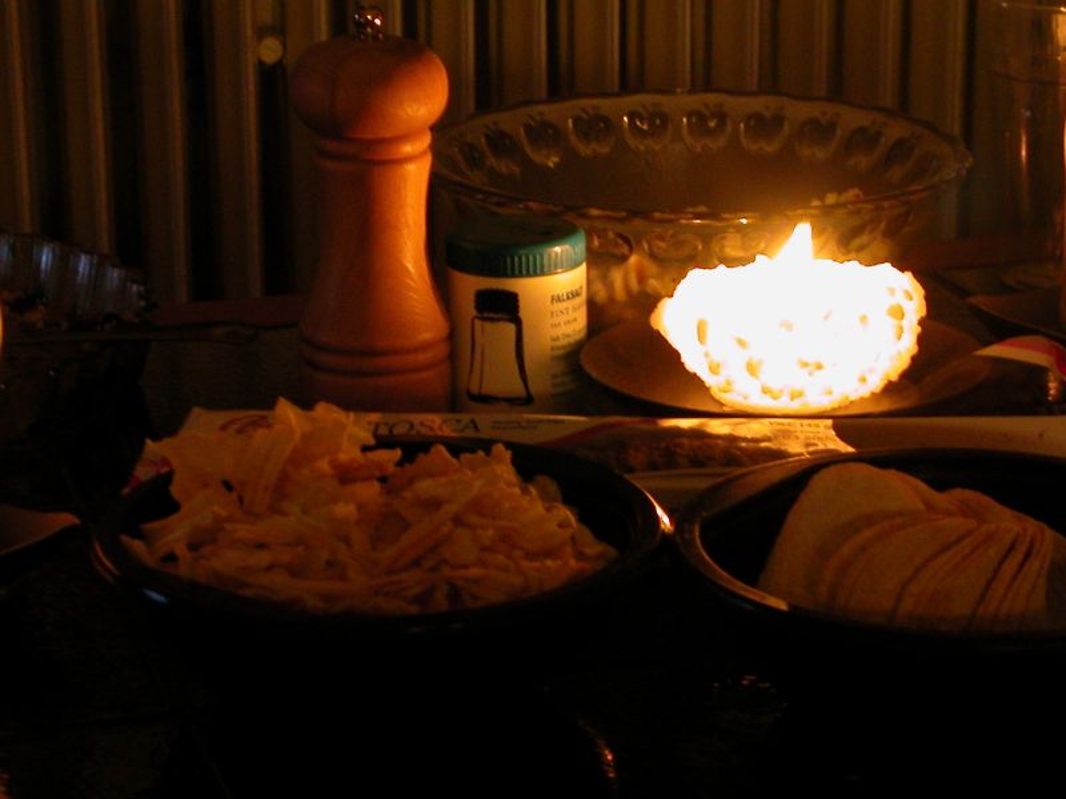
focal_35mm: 111
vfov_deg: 13.3
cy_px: 400
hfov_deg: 17.7
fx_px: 3418
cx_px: 533
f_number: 4.8
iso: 345
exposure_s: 1/2.6
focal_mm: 16.8
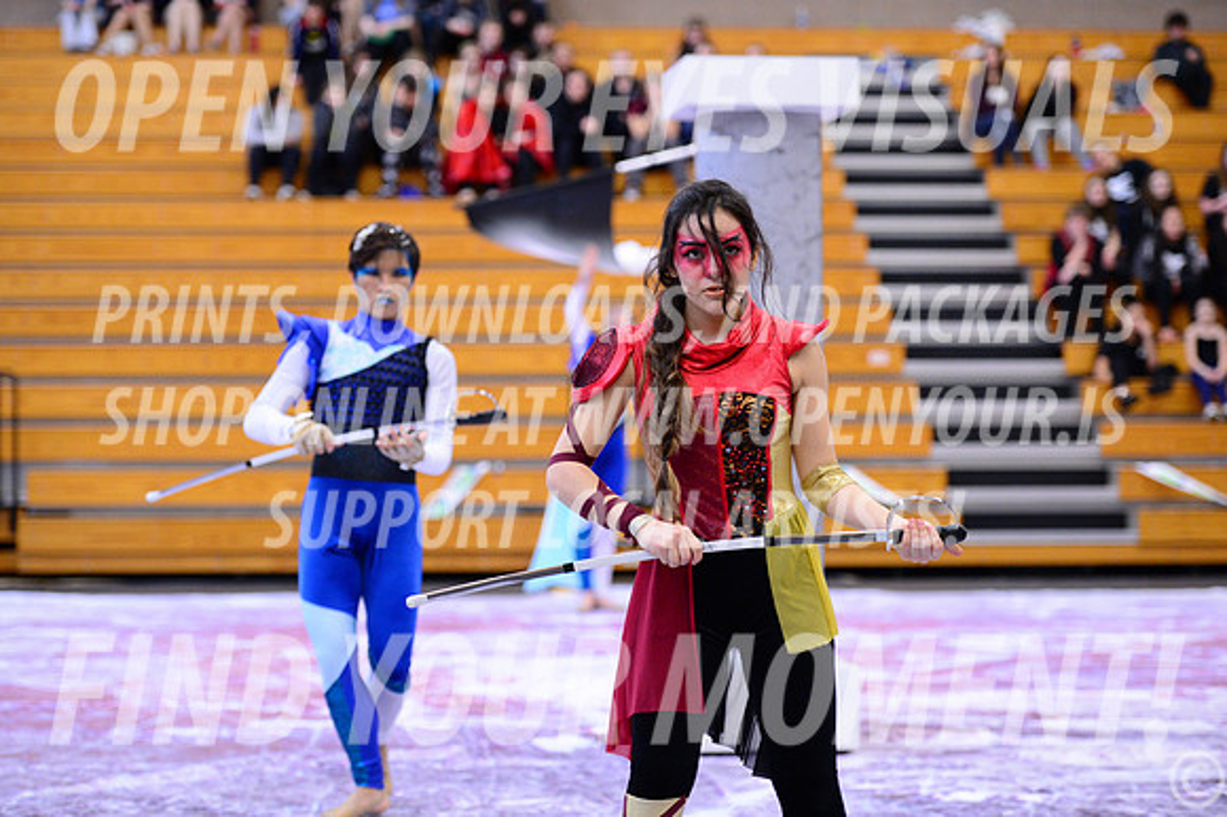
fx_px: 3338
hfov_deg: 20.8
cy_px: 408
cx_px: 614
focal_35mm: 98
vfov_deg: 13.9
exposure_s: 1/250
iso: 4000
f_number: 2.8
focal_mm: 98
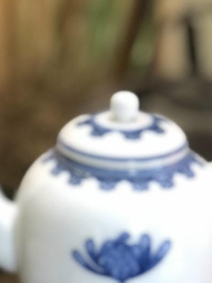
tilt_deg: -29.7
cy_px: 334
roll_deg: -0.3
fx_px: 1421
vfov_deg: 11.2
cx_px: -23
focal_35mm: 174
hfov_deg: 8.5
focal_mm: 6.6
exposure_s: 1/30
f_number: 2.8
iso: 320
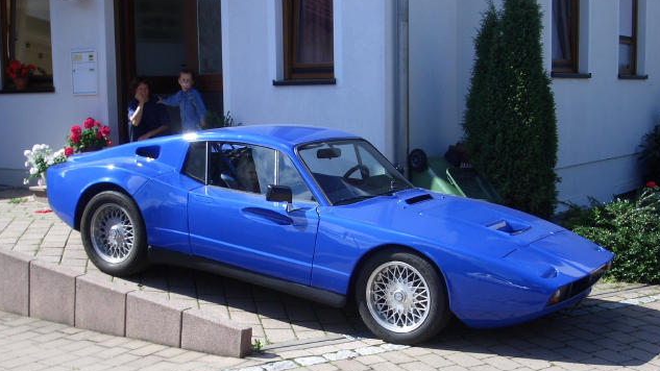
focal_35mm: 54
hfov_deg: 38.5
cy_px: 211
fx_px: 945
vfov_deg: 22.2
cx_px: 329
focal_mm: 8.2
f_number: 5
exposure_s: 1/200
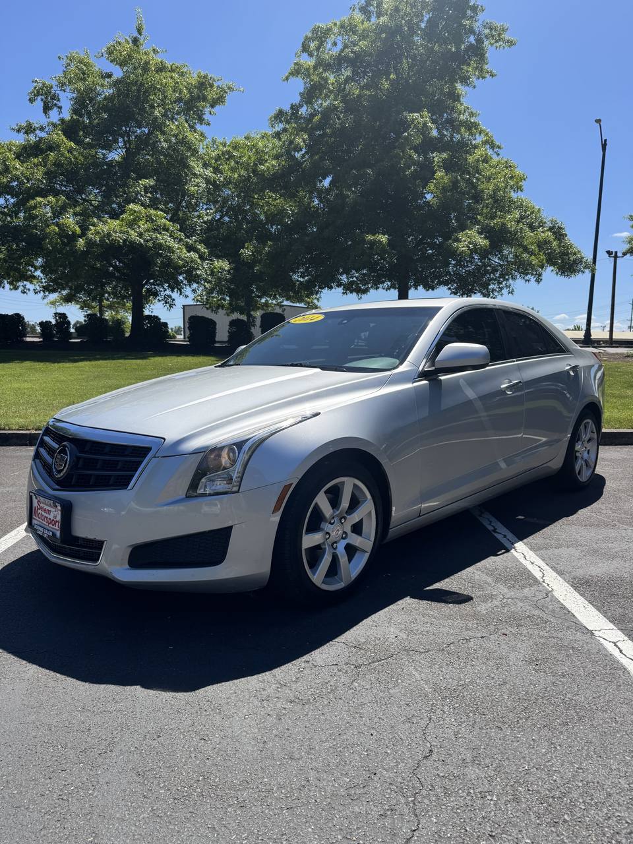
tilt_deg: -6.7
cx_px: 316
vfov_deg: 71.6
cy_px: 422
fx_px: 585
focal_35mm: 24
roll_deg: +0.7
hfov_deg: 56.8
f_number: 1.78
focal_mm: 6.76
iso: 80
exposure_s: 1/3802
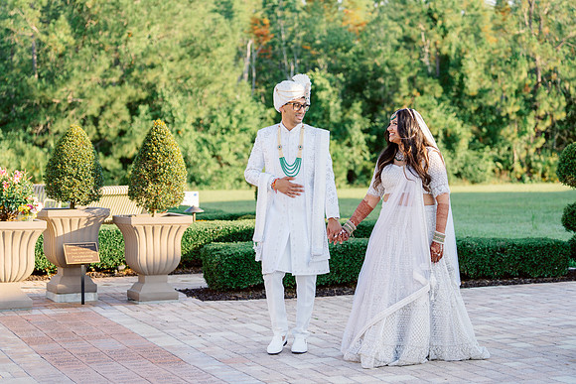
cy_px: 206
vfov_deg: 17.6
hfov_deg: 26.2
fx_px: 1239
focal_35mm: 77
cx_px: 294
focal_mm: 70
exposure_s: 1/250
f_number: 2.8
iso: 100
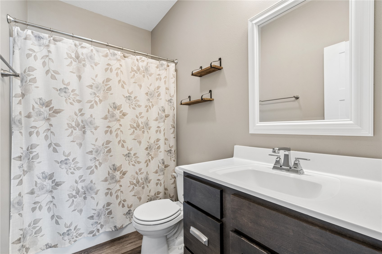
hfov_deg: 96.7
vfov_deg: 73.7
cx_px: 191
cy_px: 127
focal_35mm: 16
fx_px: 170
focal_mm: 16
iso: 500
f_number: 8
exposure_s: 1/15
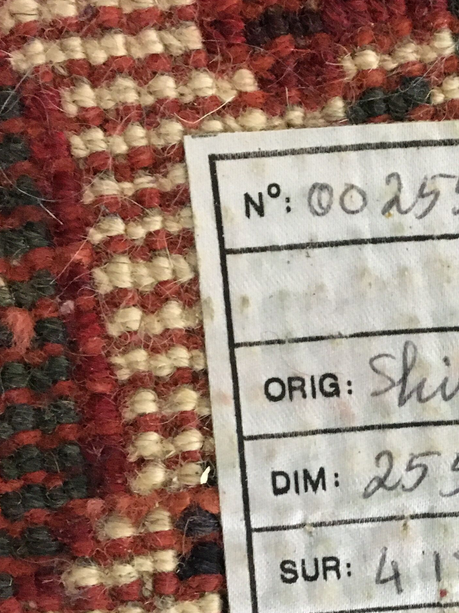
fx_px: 1096
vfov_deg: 31.0
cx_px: 446
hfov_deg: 22.8
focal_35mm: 62
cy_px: 391
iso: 320
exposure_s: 1/17
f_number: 2.2
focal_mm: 4.15
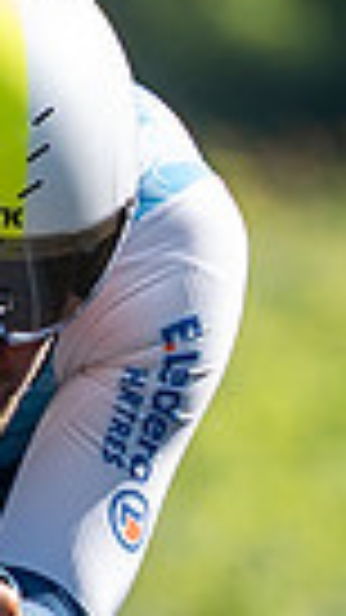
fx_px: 45615
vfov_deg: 0.8
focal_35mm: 2795
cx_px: 173
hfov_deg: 0.4
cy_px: 1245
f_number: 3.5
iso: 250
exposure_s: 1/1000
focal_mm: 200
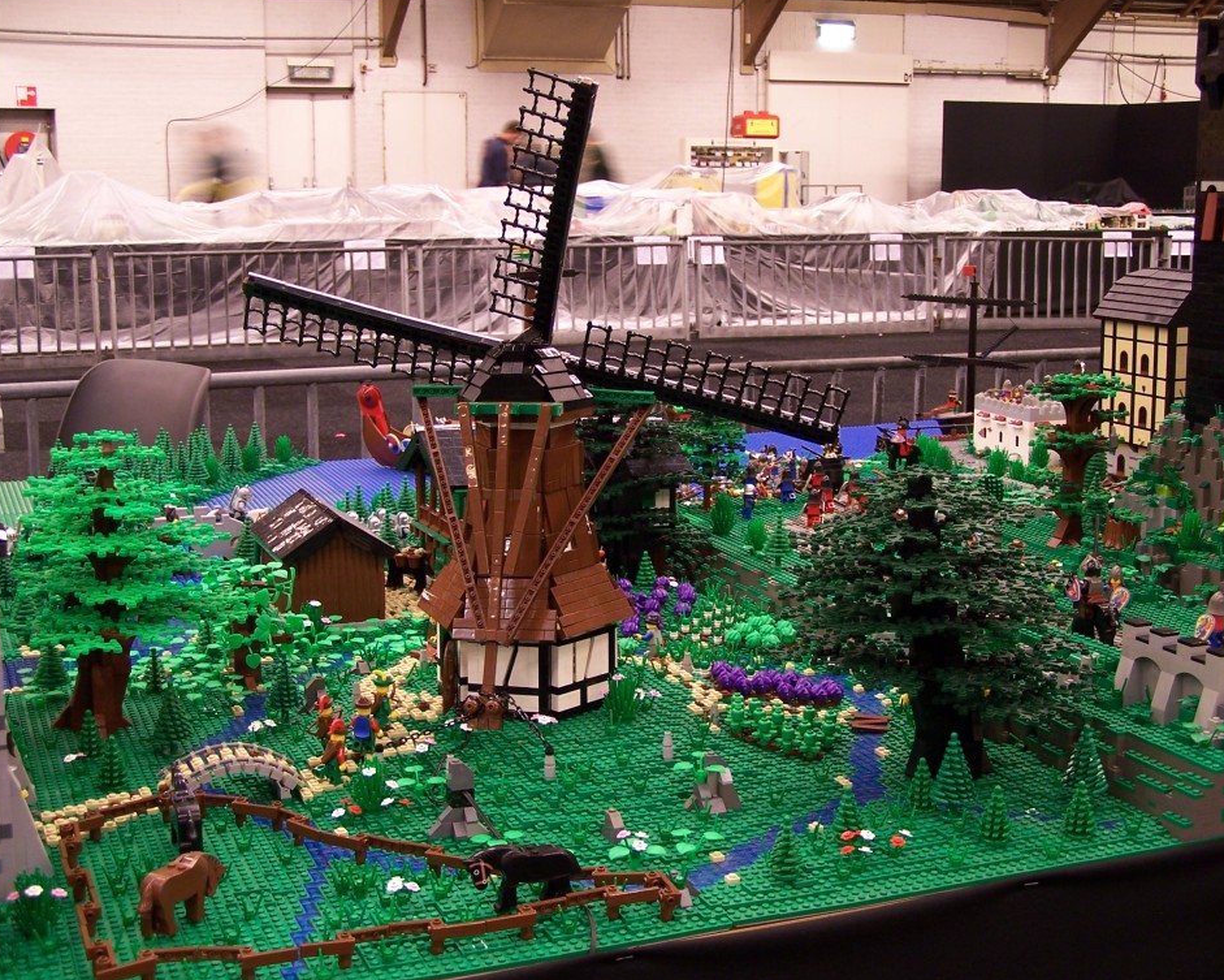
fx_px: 1848
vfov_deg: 29.7
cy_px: 484
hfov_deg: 36.6
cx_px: 632
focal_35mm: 51
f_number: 3
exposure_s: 1/2
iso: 80
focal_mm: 8
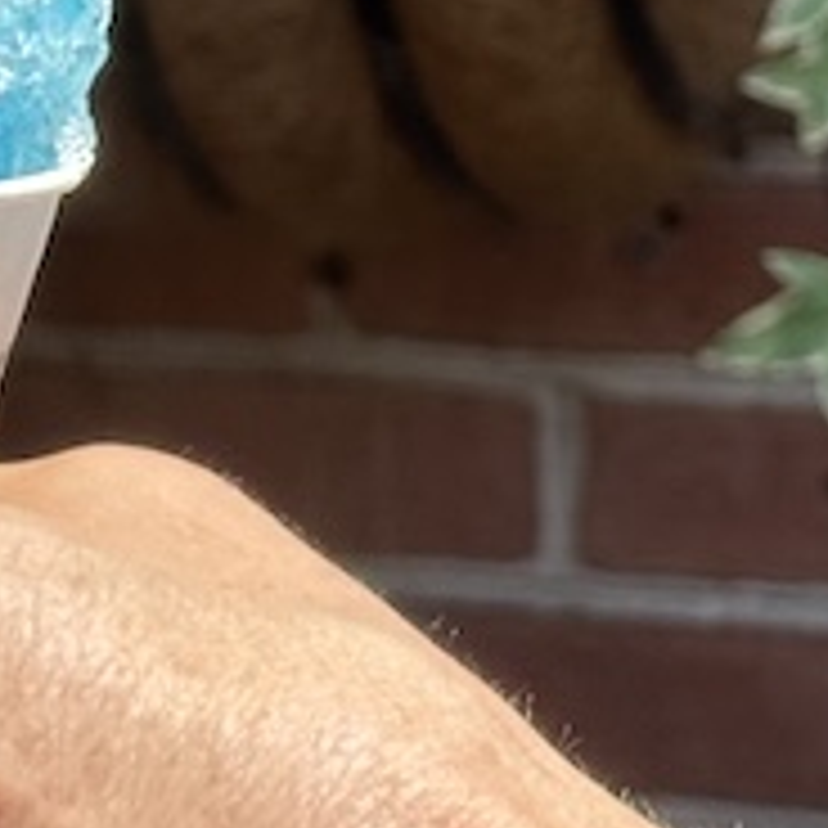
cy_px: 126
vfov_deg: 6.3
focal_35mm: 276
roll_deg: -0.2
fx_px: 7469
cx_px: -482
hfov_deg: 6.3
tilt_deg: -6.0
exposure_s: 1/1453
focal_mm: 6.86
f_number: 1.78
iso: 64
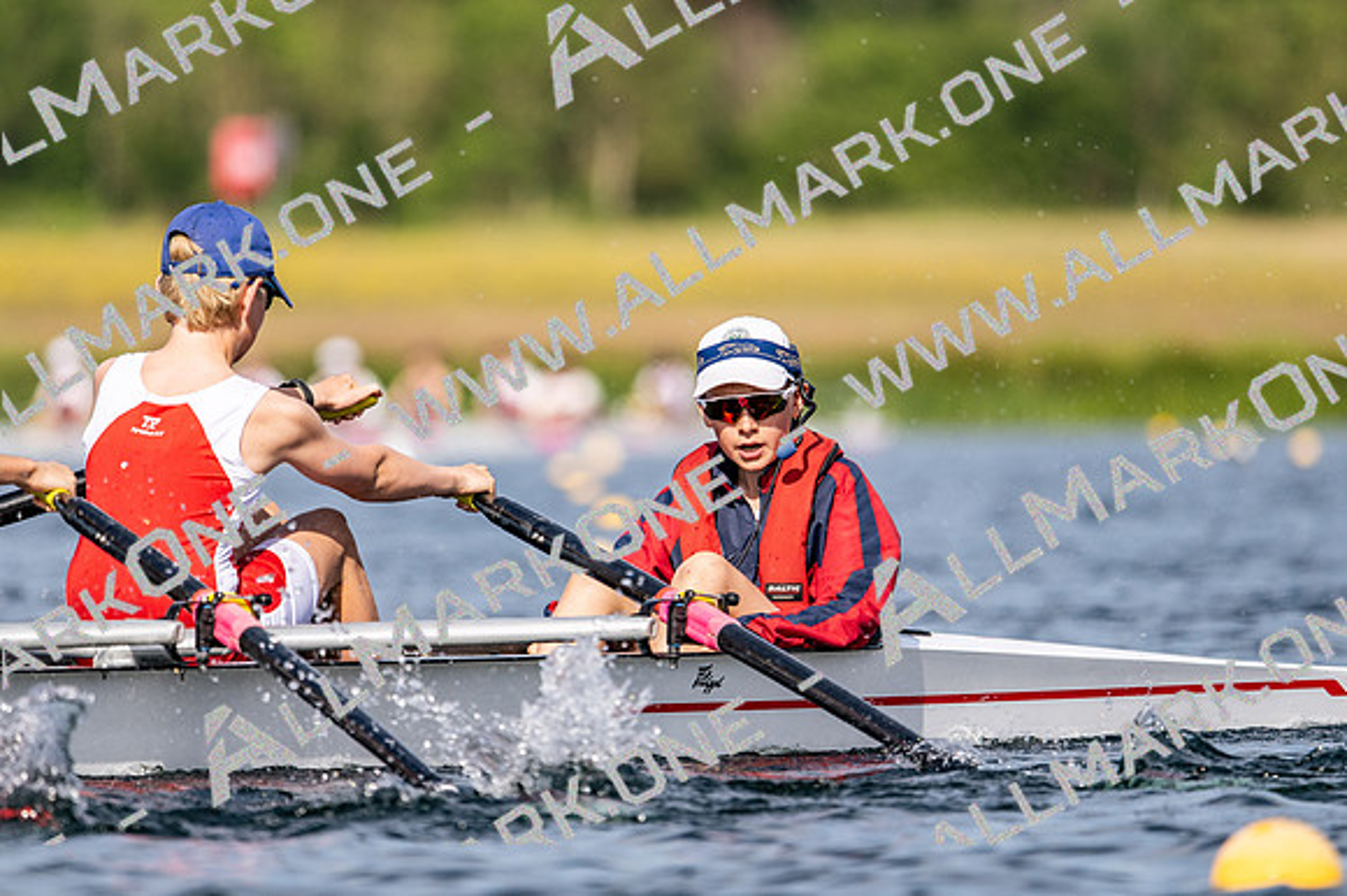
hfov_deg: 3.4
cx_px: 674
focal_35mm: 600
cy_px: 448
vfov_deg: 2.3
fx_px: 22436
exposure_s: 1/2500
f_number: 4.5
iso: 160
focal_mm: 400
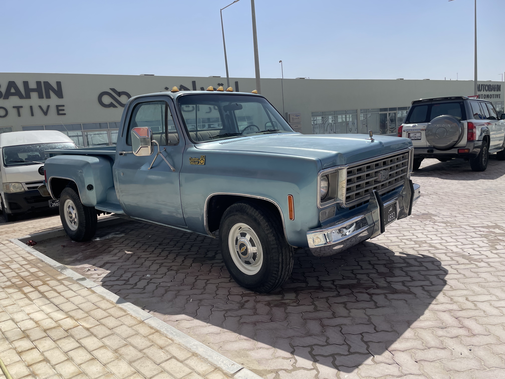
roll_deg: +4.8
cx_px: 252
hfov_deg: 67.3
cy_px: 190
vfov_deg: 53.1
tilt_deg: -10.0
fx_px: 379
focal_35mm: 26
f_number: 1.6
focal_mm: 4.2
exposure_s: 1/5556
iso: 32
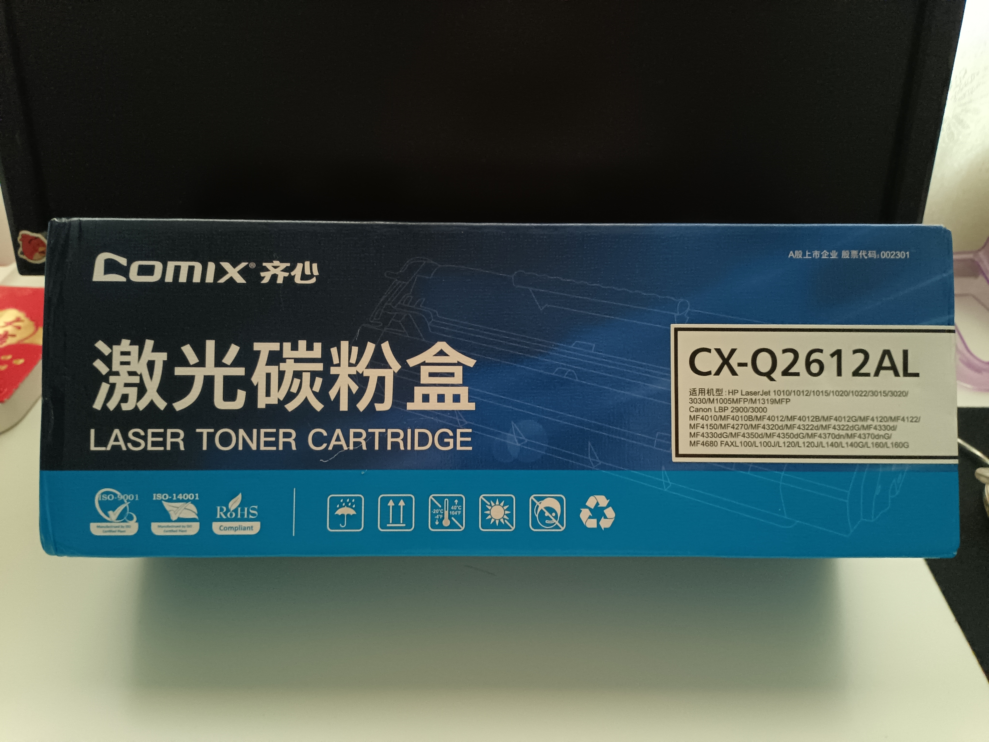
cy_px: 371
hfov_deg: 67.3
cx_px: 494
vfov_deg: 53.1
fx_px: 743
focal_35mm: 26
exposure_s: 1/25
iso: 2481
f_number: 1.8
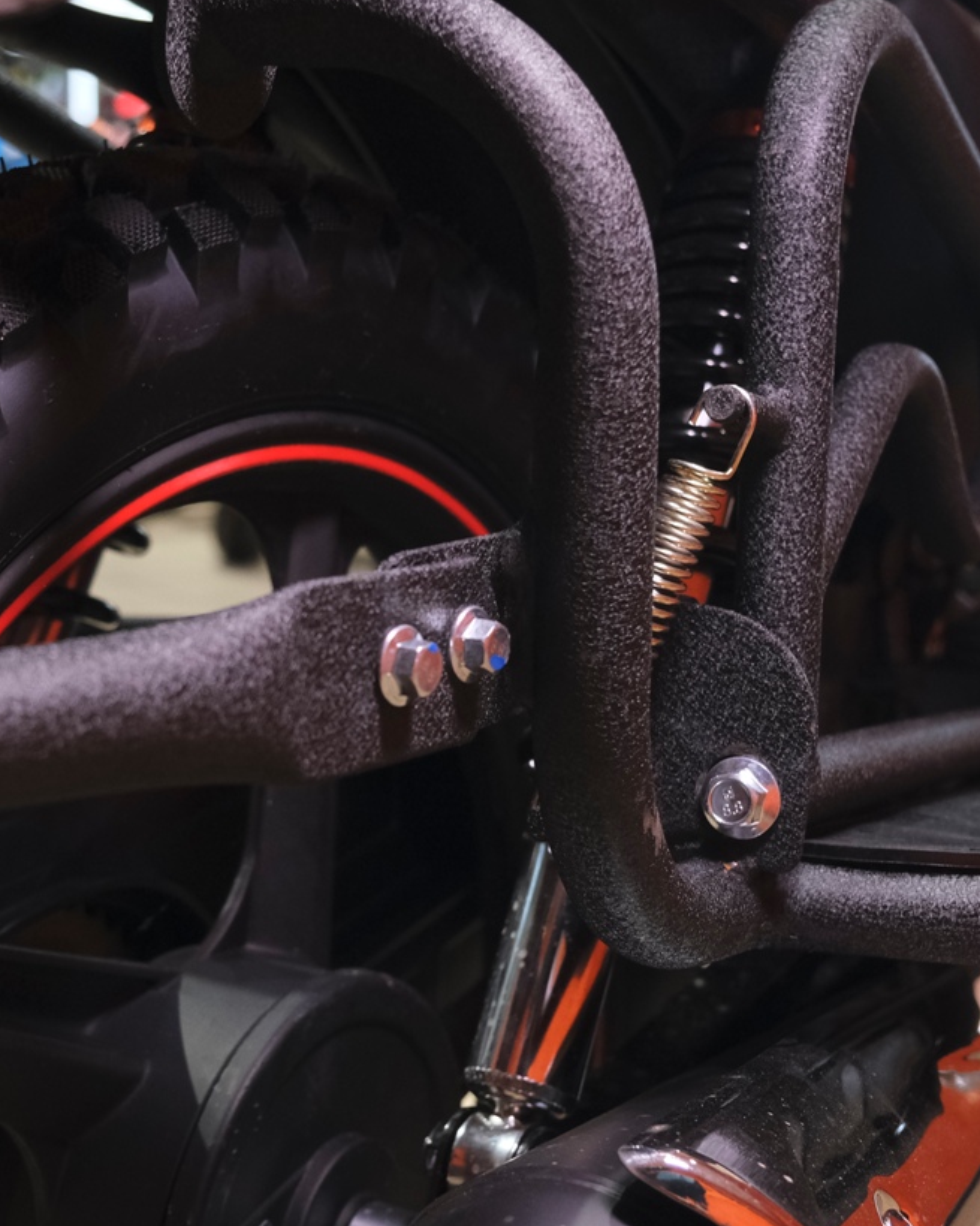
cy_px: 641
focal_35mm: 55
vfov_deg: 34.1
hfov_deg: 27.5
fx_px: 1994
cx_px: 359
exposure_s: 1/100
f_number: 4
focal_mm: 20.2
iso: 1600
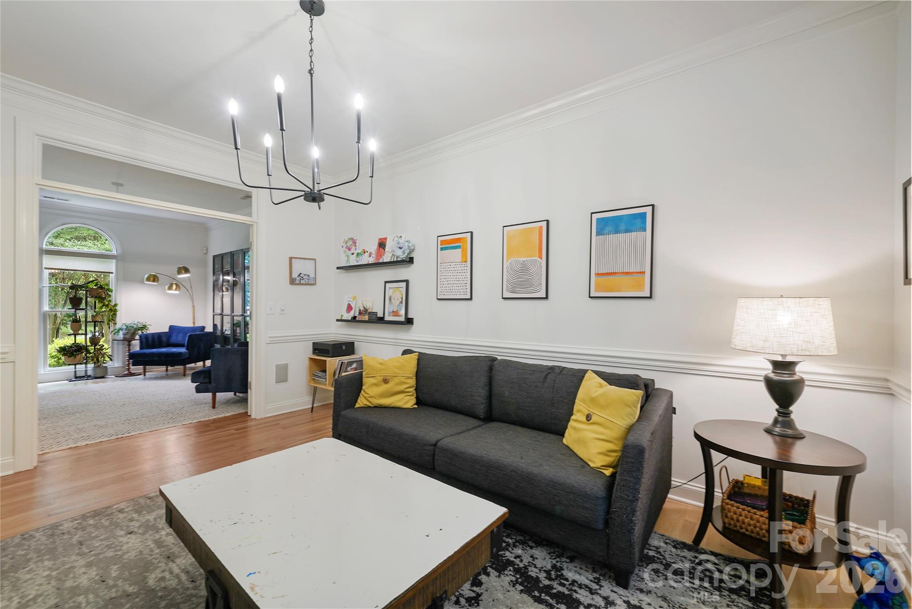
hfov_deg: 104.2
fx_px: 355
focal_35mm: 14
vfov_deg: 81.3
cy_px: 304
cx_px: 456
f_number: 9
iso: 100
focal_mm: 14
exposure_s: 1.3
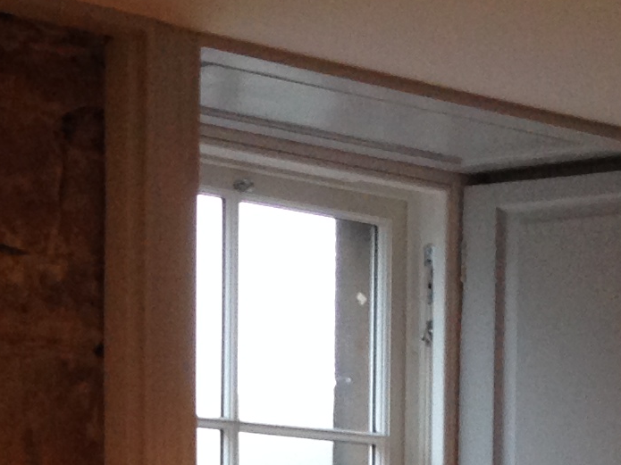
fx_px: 2780
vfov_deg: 9.2
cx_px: 33
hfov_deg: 12.6
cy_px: 809
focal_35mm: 155
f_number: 2.4
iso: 125
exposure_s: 1/20
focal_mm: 4.12
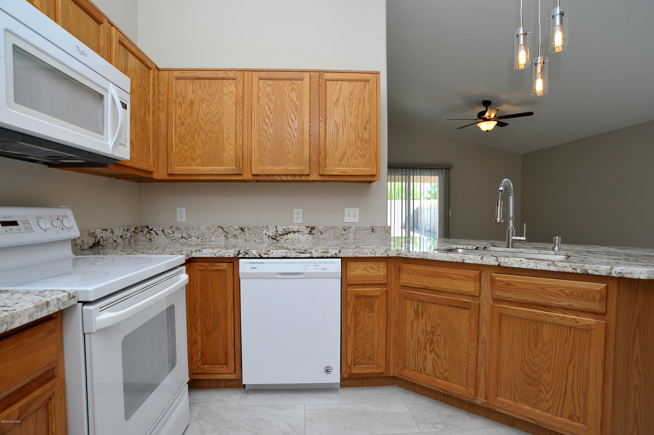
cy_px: 218
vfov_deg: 67.3
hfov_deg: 90.0
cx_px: 327
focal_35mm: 18
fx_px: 327
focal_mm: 18
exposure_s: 1/30
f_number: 11
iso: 640
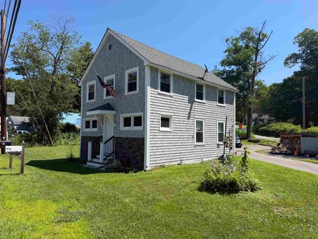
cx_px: 159
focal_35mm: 24
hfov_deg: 71.6
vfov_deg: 56.8
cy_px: 120
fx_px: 220
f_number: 1.78
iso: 80
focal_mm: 6.76
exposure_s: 1/3584
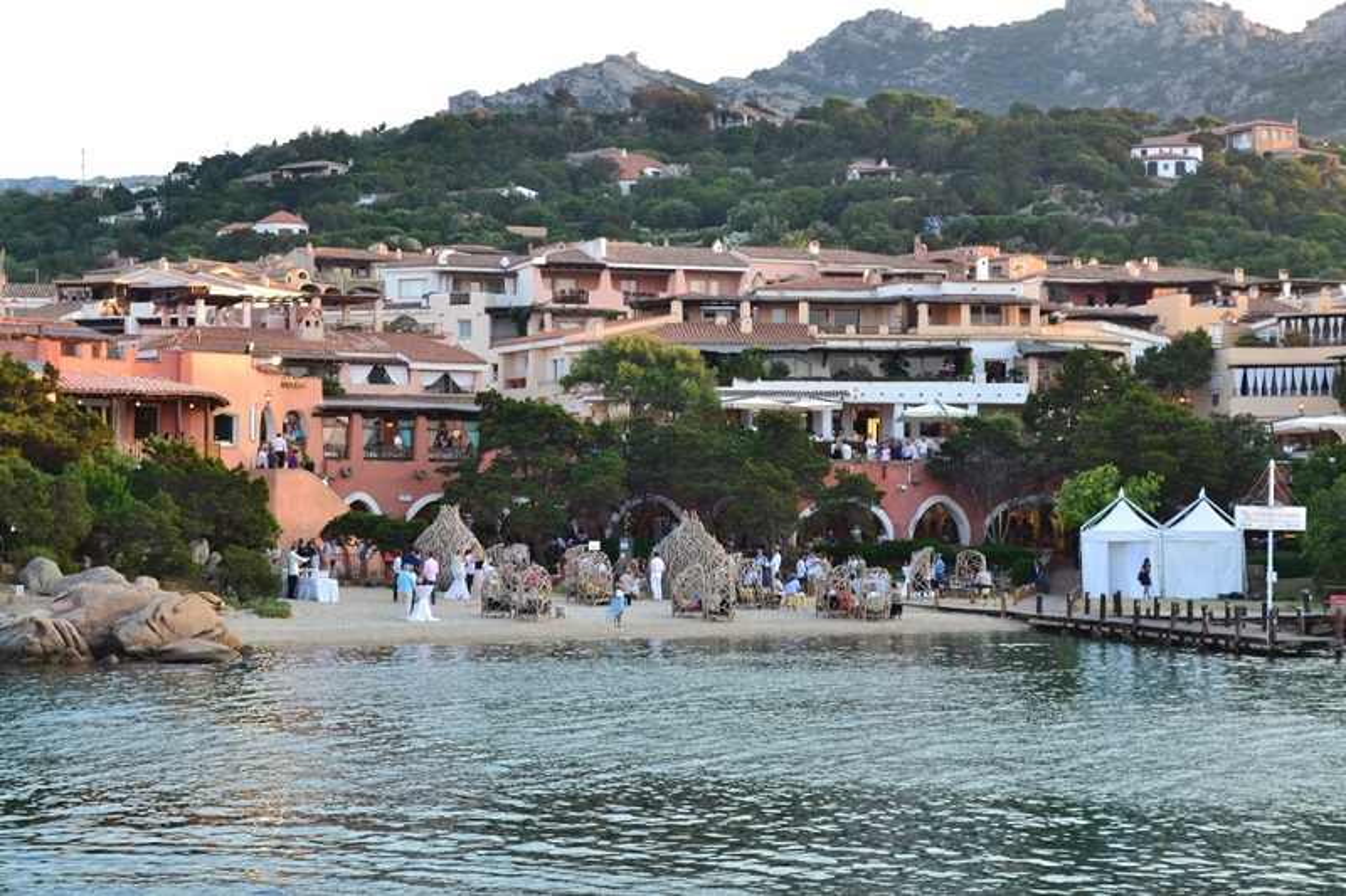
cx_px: 673
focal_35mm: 72
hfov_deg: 28.1
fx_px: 2691
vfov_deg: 18.9
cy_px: 448
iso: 400
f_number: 8
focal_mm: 48
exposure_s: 1/60
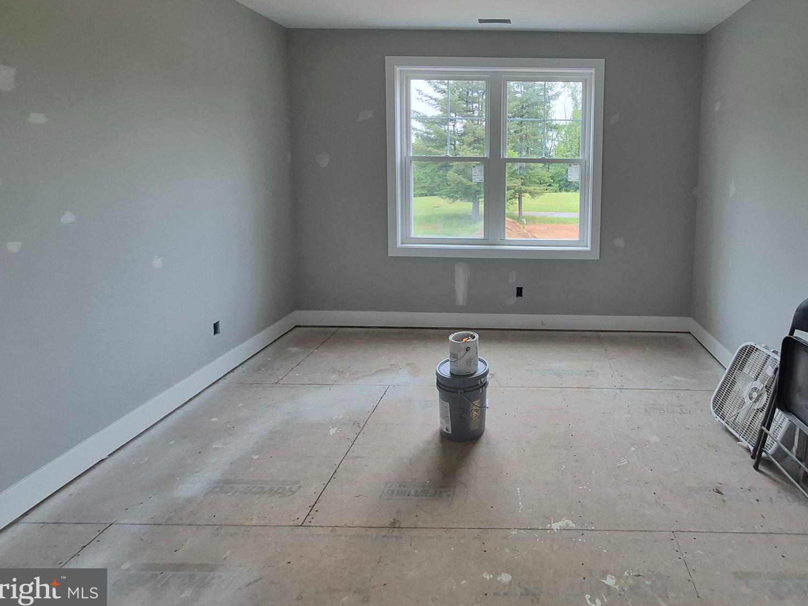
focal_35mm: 18
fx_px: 420
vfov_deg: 69.2
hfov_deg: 85.1
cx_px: 530
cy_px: 193
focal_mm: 1.74
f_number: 2.2
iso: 200
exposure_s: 1/60
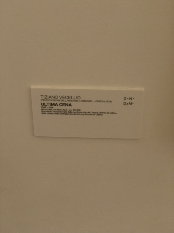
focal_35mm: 52
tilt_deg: -28.3
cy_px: 116
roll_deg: +1.3
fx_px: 349
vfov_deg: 36.8
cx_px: 87
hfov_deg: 28.0
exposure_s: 1/14
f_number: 2.4
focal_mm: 6
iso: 160
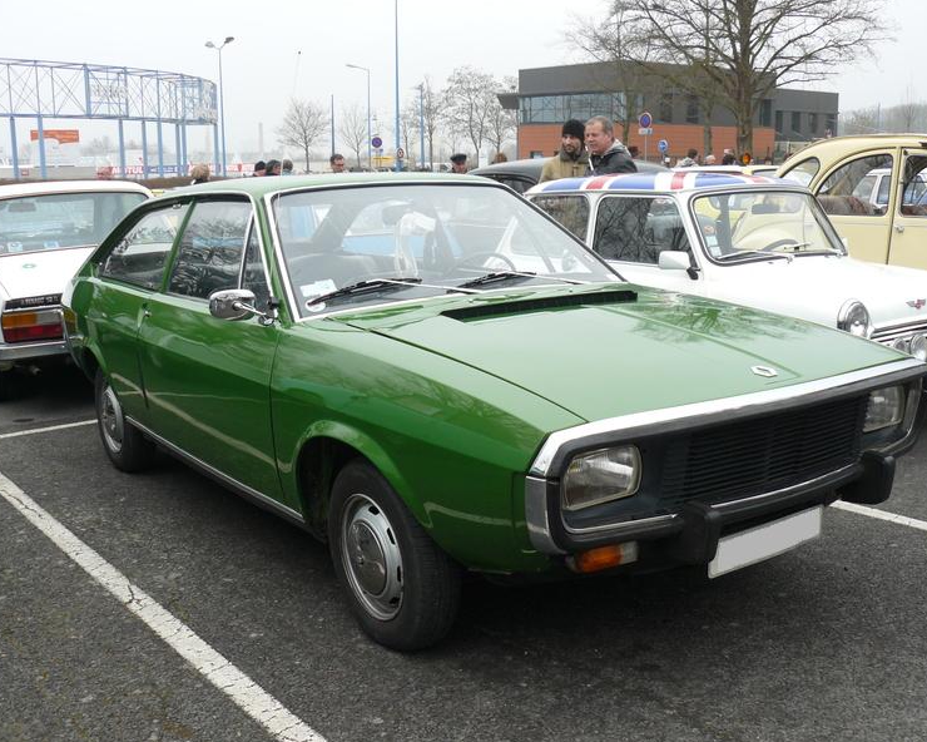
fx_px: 1043
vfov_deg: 39.2
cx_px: 484
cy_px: 372
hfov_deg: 47.9
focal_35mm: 38
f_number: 4
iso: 100
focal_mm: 6
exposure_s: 1/100
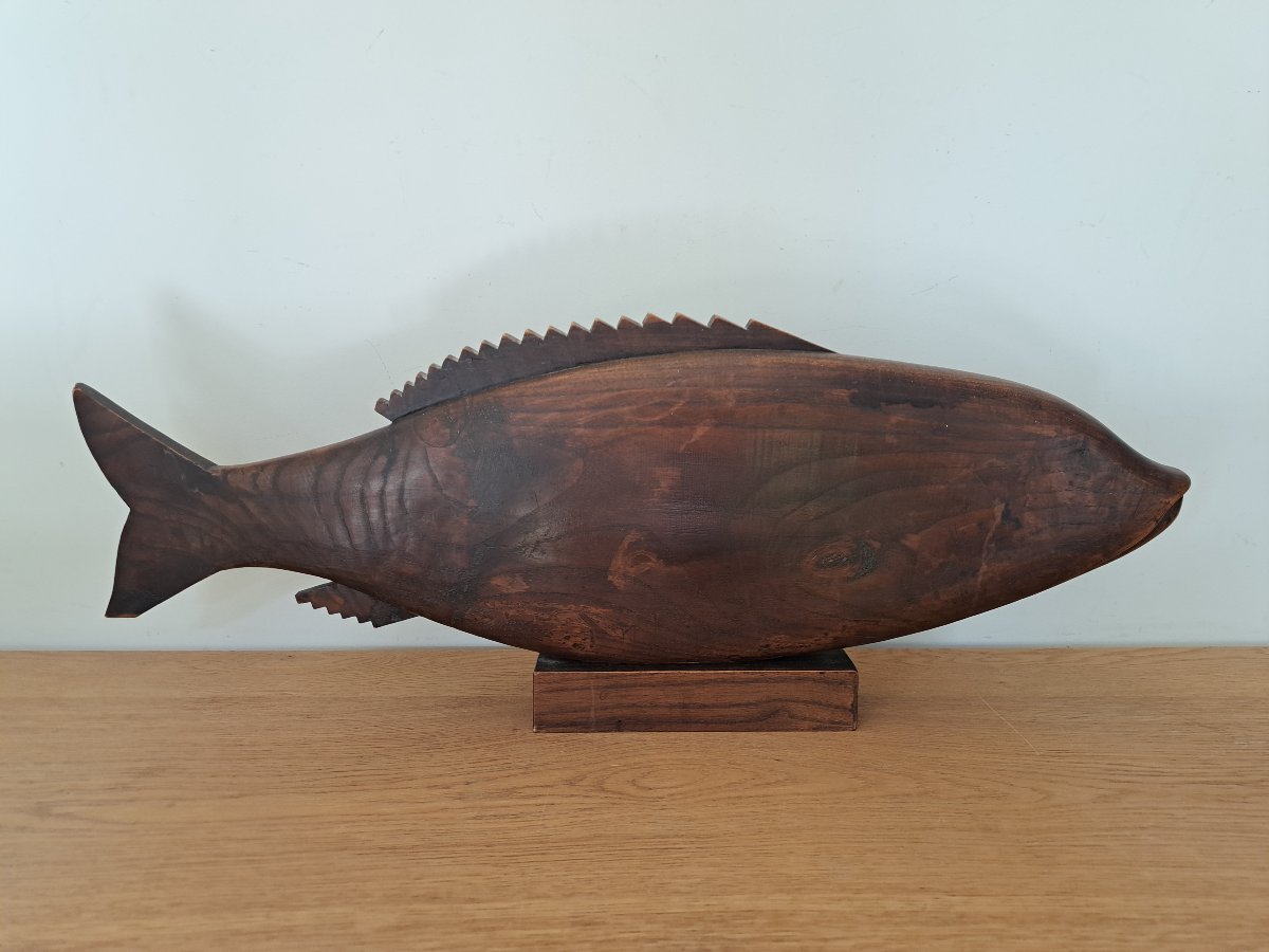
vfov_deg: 56.8
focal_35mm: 24
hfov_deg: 71.6
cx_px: 634
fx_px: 880
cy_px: 476
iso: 100
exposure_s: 1/60
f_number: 1.8
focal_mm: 5.23
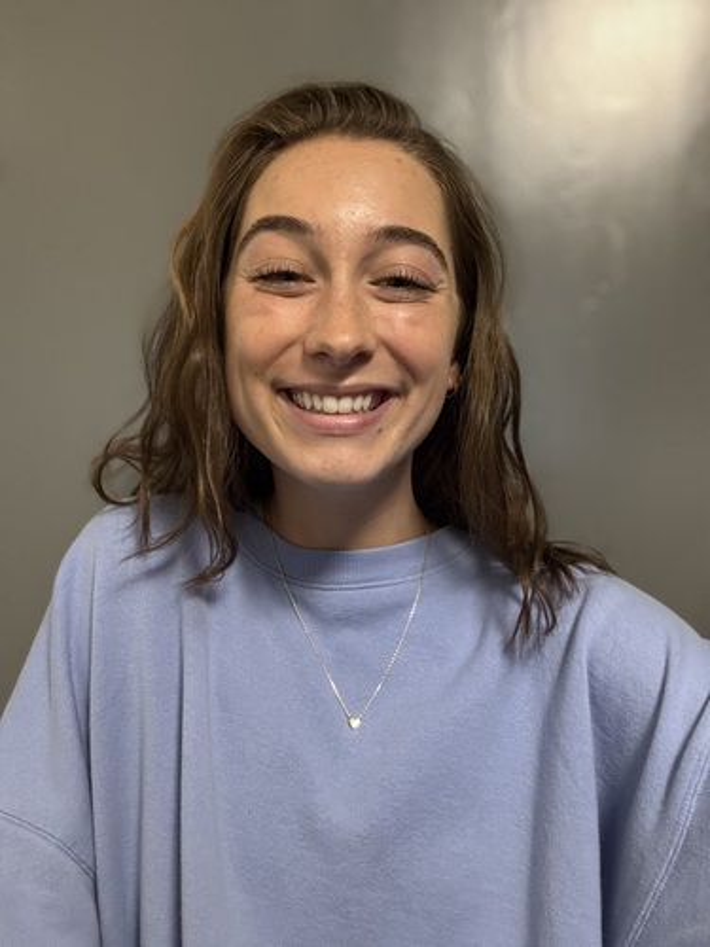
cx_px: 355
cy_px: 474
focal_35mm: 30
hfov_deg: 46.8
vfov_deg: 60.0
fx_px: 820
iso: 320
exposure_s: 1/40
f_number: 1.9
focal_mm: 2.69
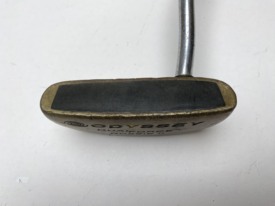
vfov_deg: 53.1
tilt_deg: -72.8
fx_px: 207
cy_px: 103
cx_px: 138
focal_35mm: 26
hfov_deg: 67.3
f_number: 1.8
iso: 32
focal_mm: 4.25
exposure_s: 1/242
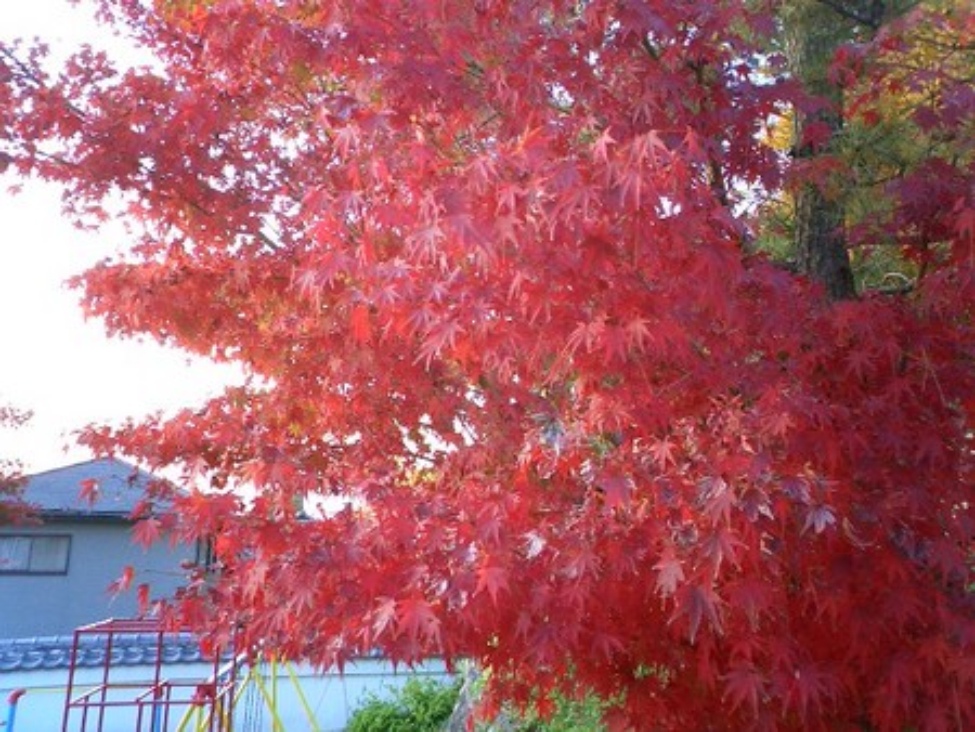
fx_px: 1043
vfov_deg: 38.7
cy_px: 366
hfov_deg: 50.1
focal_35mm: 37
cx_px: 488
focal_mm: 5.6
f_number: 3.5
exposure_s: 1/40
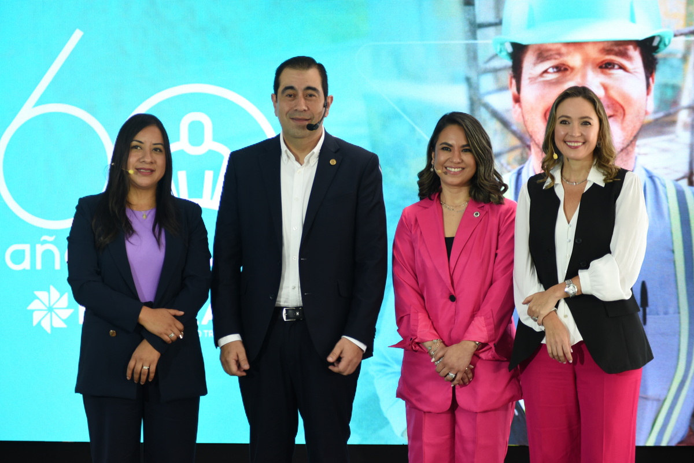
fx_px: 2160
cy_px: 232
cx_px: 347
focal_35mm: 112
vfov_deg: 12.2
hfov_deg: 18.3
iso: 1000
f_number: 4.2
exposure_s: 1/80
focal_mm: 112
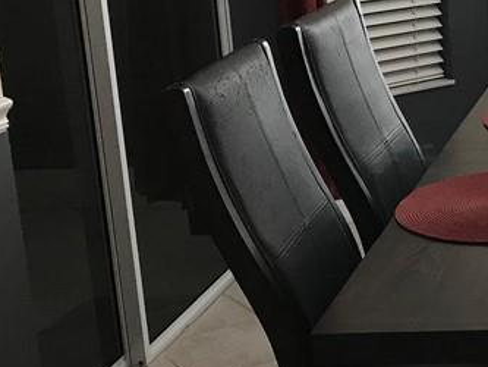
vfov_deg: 17.1
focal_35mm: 86
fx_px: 1213
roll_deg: +2.3
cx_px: 677
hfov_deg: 20.3
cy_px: 94
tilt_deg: -12.4
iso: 40
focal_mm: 3.99
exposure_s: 1/15
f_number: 1.8
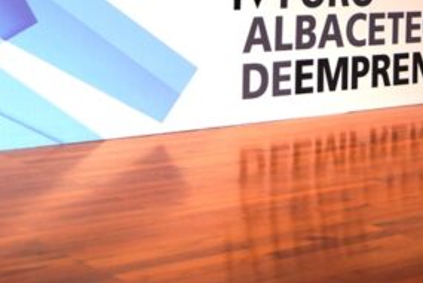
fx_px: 1142
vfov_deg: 13.6
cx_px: 249
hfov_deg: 21.0
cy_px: -95
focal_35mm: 97
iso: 200
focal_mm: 24
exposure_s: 1/60
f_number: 3.8
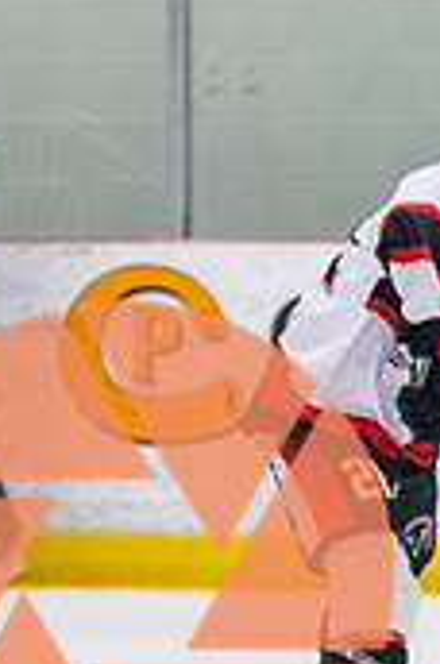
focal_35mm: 564
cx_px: 1245
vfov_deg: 3.7
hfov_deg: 2.4
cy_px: 434
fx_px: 10381
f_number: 3.2
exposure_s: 1/640
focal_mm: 92
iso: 3200
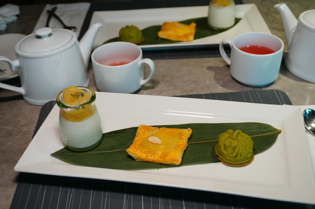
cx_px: 158
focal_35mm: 42
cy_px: 104
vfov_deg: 31.8
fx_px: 367
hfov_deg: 46.4
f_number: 4.5
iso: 640
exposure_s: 1/50
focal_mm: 28
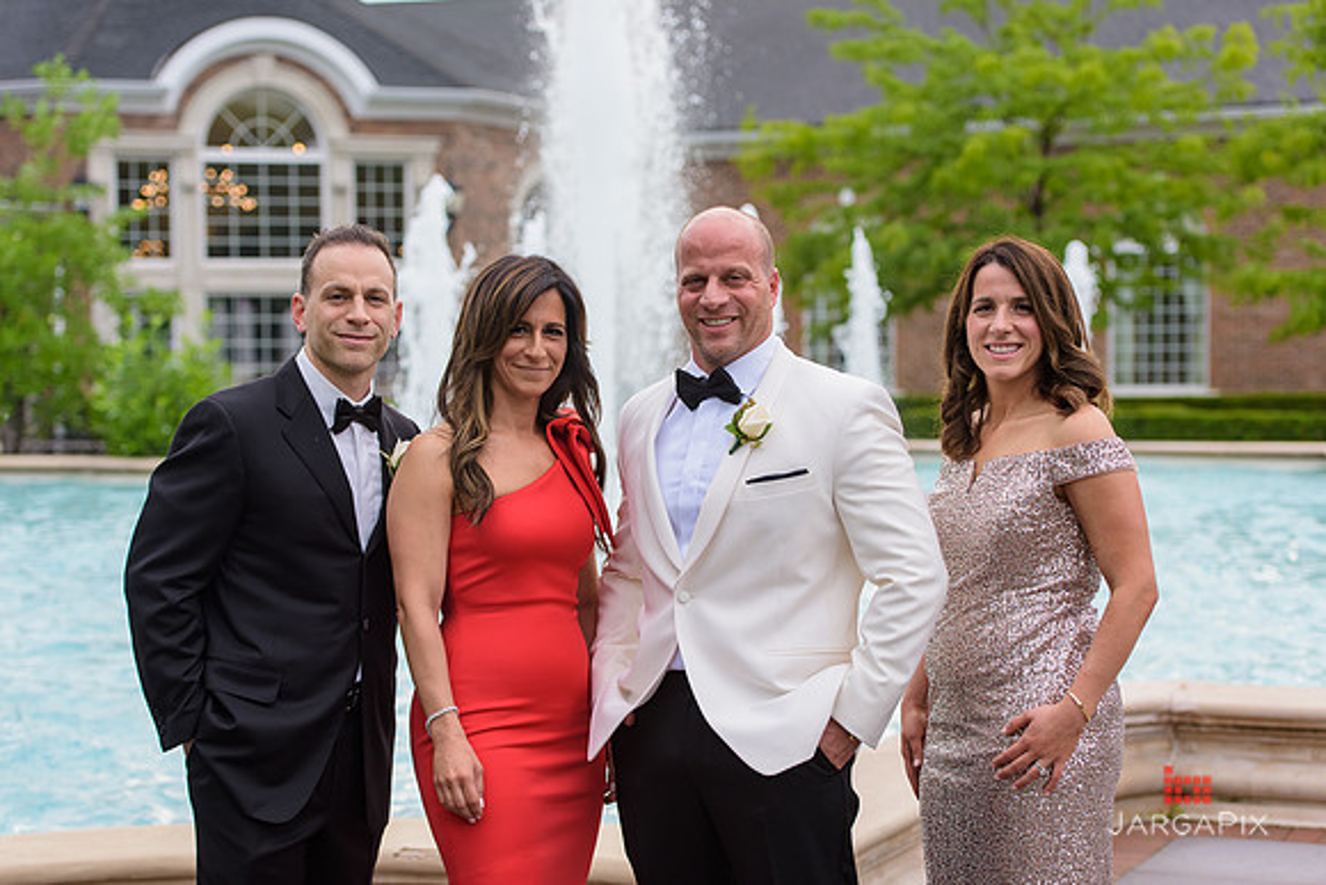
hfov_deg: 28.8
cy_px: 442
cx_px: 663
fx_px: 2579
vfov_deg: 19.5
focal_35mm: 70
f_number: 4
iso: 250
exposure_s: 1/640
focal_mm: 70
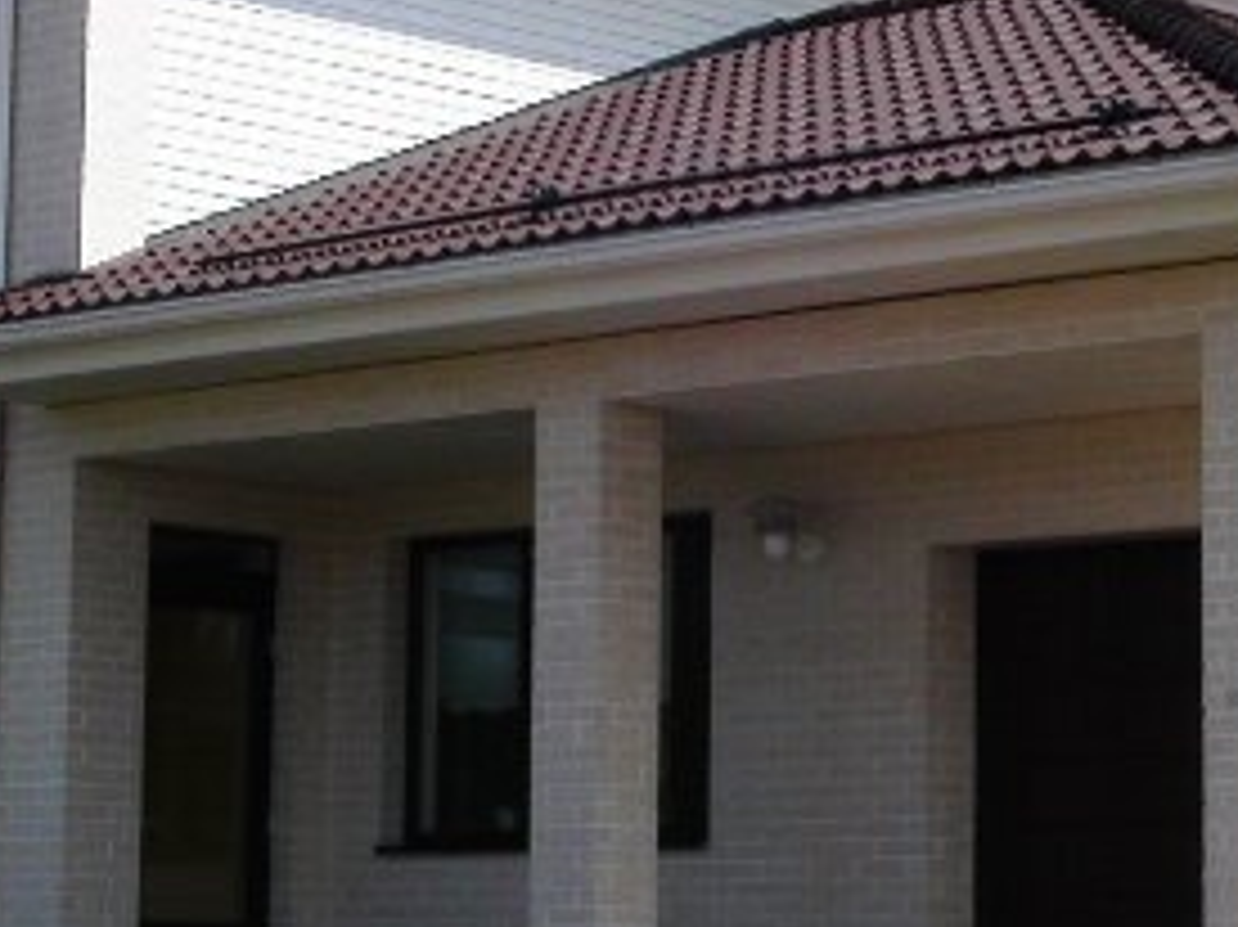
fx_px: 4683
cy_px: 428
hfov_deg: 15.1
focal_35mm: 131
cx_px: 729
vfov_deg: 11.3
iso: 100
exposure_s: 1/350
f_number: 8
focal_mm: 9.3
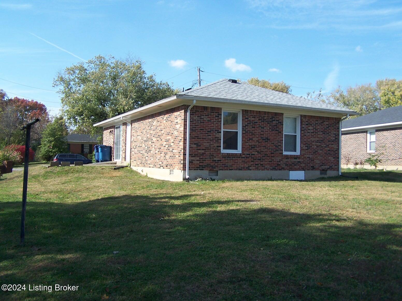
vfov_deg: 28.6
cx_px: 201
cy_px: 150
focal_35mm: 51
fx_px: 592
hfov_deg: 37.5
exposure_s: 1/750
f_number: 3
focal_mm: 8.5
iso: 80
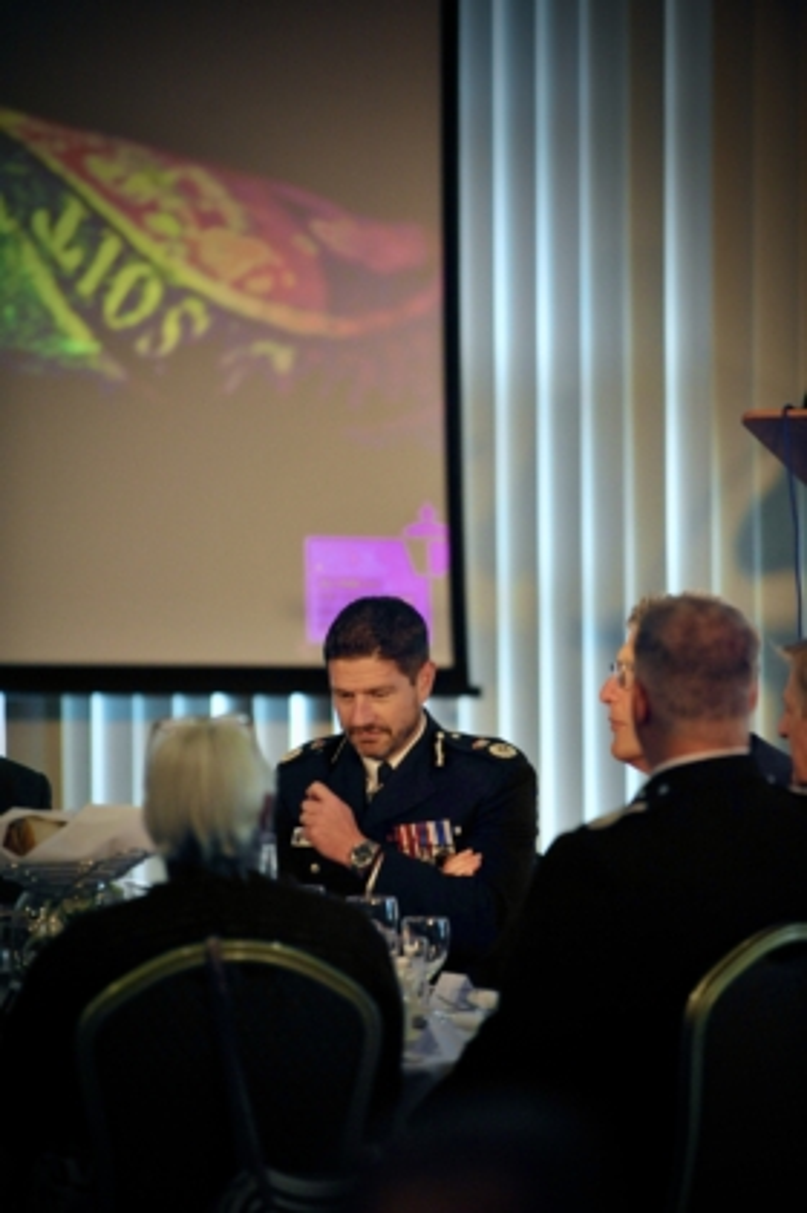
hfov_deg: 6.9
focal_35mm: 200
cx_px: 404
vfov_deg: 10.3
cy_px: 606
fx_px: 6736
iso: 3200
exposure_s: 1/400
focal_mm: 200
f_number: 2.8
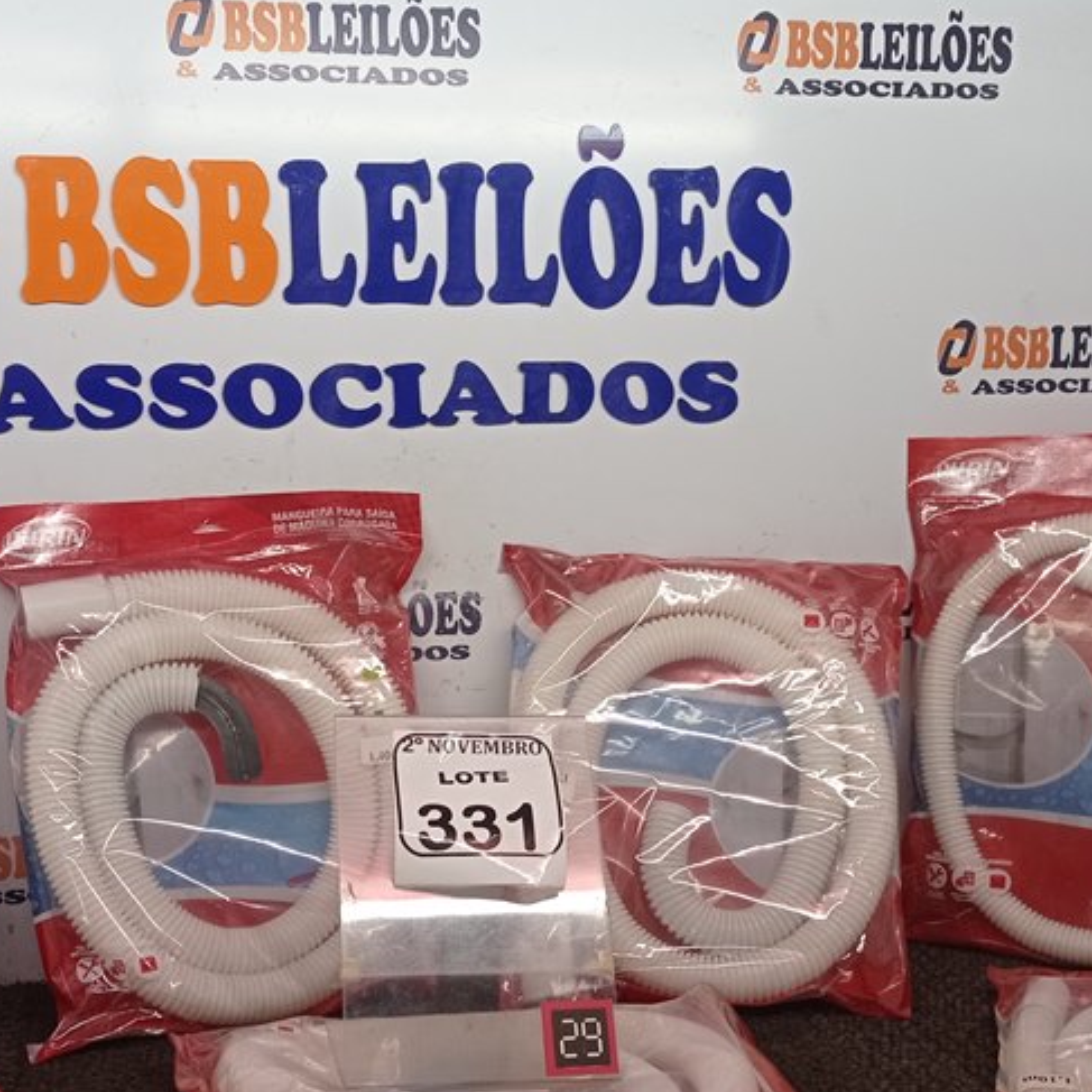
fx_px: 1856
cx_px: 469
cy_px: 695
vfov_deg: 32.6
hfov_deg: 32.7
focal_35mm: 52
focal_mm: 4.7
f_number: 1.79
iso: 182
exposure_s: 1/120
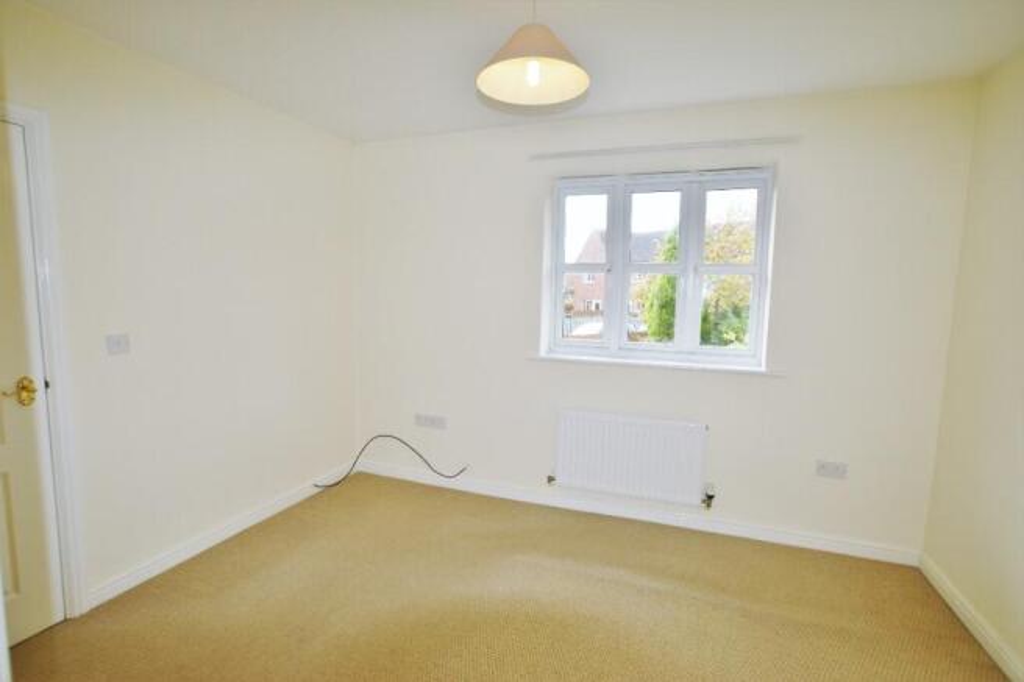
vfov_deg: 72.0
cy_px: 341
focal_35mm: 16
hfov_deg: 95.0
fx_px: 469
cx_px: 512
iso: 160
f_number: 4.5
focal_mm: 11
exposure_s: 1/125
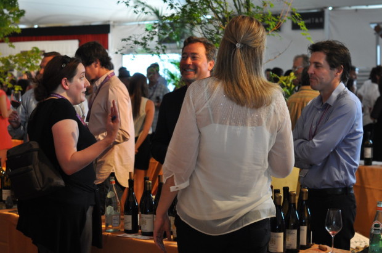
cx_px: 191
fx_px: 794
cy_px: 126
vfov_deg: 18.1
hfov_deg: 27.0
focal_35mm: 75
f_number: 4
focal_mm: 50
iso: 640
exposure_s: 1/60
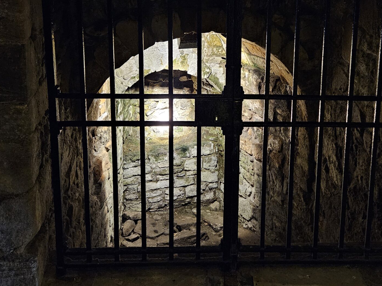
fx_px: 463
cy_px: 53
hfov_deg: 44.6
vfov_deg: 33.2
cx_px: 228
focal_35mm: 42
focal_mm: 5.4
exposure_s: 1/25
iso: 800
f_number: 1.8
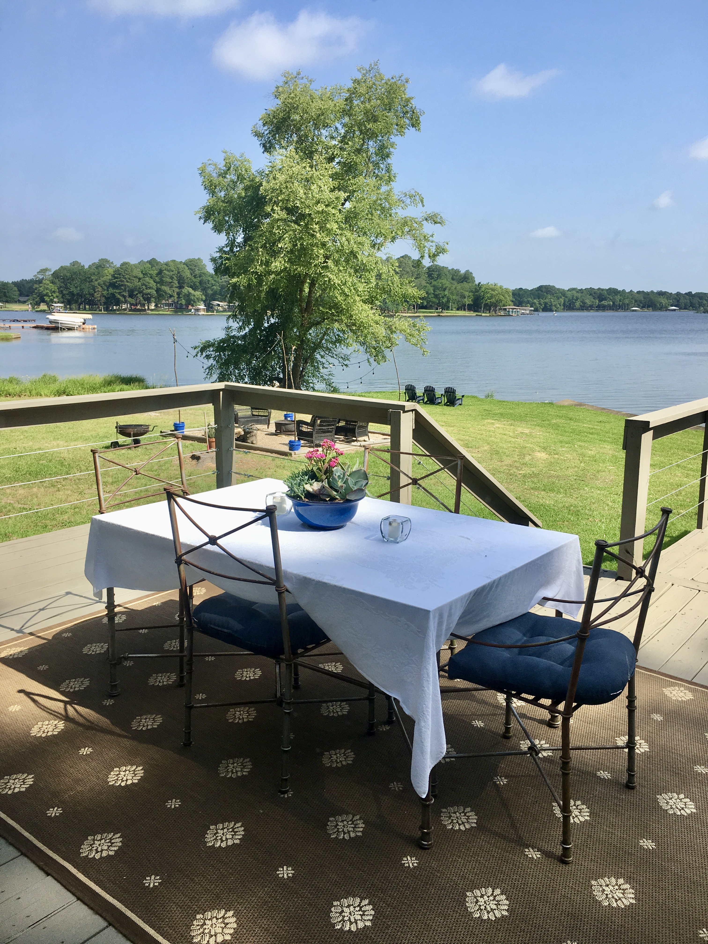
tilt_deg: -10.6
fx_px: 791
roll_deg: -0.2
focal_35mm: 29
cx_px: 354
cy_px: 472
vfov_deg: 61.7
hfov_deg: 48.2
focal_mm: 4.15
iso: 25
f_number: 2.2
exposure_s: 1/927
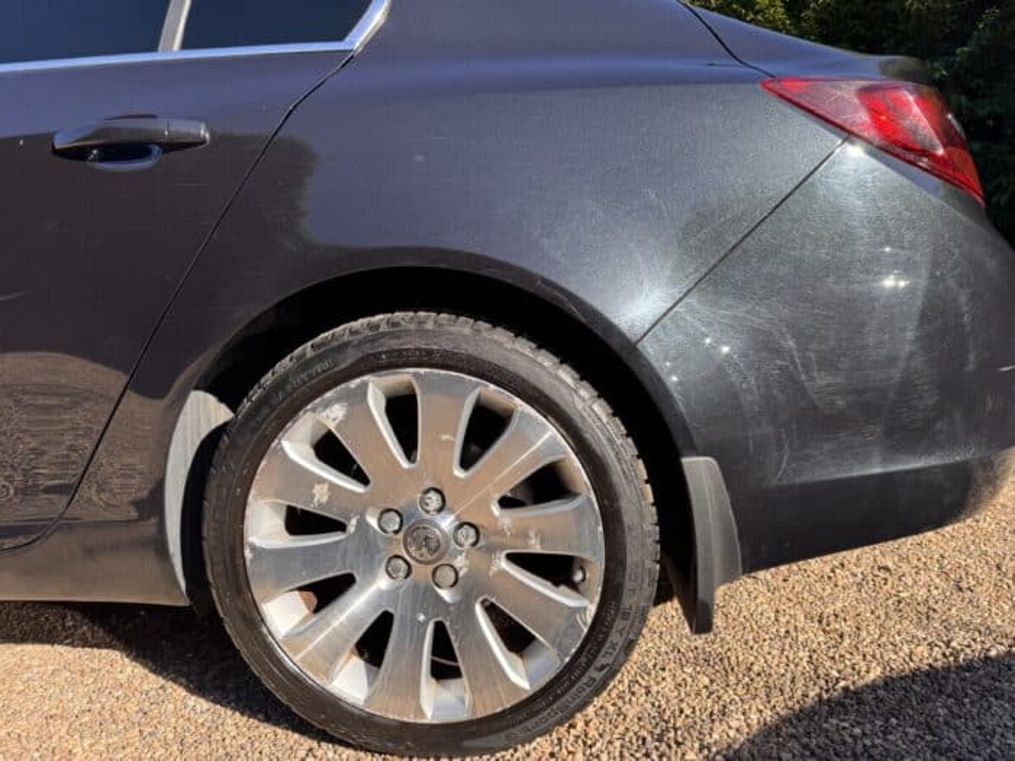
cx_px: 508
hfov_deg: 71.6
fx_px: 704
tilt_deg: -8.3
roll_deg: +1.8
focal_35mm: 24
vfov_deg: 56.8
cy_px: 380
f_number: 1.78
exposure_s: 1/1285
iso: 80
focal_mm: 6.76
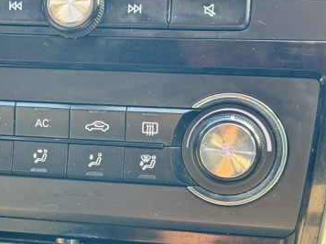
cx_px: 79
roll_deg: +0.5
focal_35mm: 81
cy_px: 164
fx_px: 763
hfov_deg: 23.9
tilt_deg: -26.0
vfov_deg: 18.2
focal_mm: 6.76
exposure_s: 1/60
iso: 250
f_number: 1.78
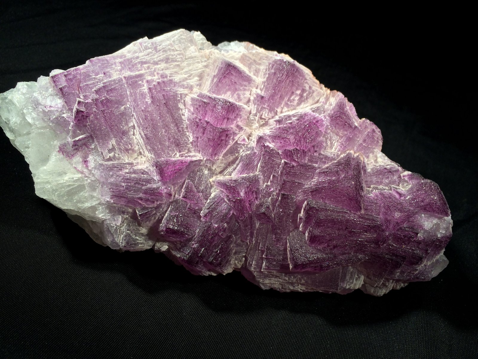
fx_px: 400
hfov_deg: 61.7
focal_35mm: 29
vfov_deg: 48.2
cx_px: 239
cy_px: 180
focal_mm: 4.15
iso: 50
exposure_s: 1/120
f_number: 2.2
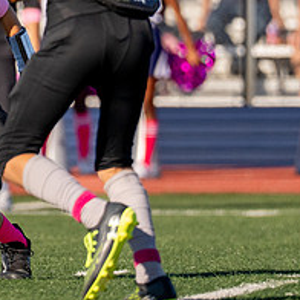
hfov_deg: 1.7
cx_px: -128
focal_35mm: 1023
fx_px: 10031
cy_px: 35
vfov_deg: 1.7
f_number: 2.8
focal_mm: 200
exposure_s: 1/6400
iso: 250
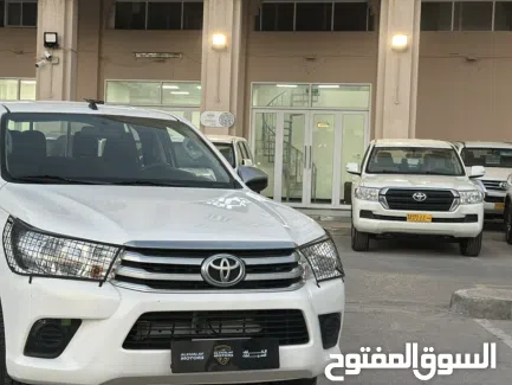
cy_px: 172
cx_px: 147
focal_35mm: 71
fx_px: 1050
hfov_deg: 27.1
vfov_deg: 20.7
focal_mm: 6.86
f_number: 1.78
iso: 80
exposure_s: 1/100
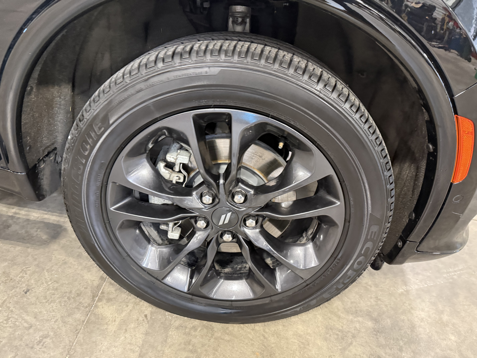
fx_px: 331
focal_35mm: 24
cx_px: 238
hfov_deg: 71.6
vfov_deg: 56.8
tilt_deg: -29.5
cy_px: 179
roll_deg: -14.5
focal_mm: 6.76
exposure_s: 1/60
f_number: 1.78
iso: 800
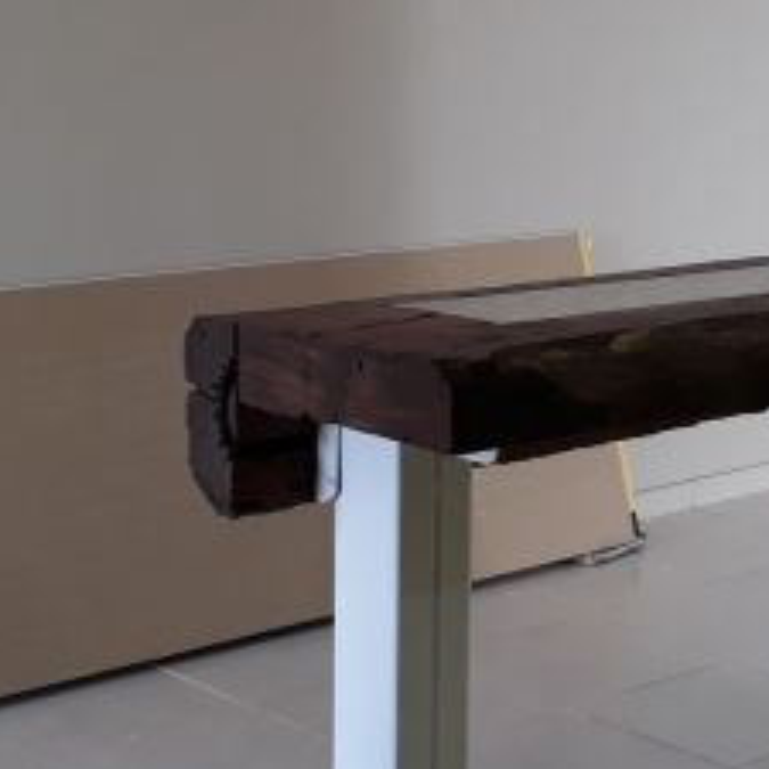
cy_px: 338
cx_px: 704
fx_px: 2136
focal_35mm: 85
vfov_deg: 20.4
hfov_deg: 20.0
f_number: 1.9
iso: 50
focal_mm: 3.6
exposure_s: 1/33
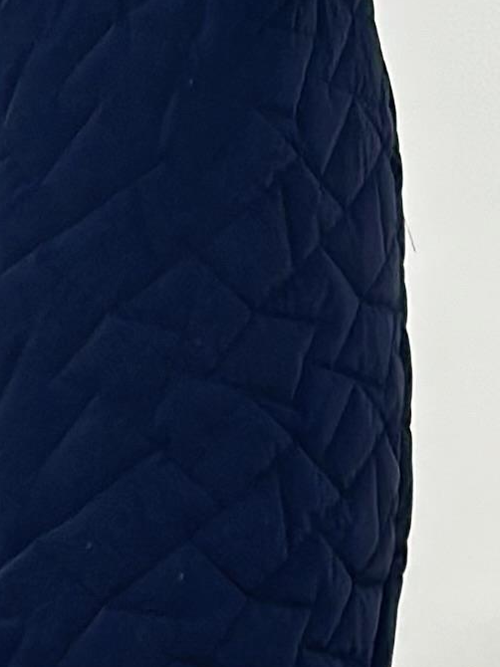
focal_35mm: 289
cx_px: 46
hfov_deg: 5.1
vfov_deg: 6.8
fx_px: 5569
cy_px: 12
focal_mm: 6.86
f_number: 1.78
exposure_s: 1/205
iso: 80
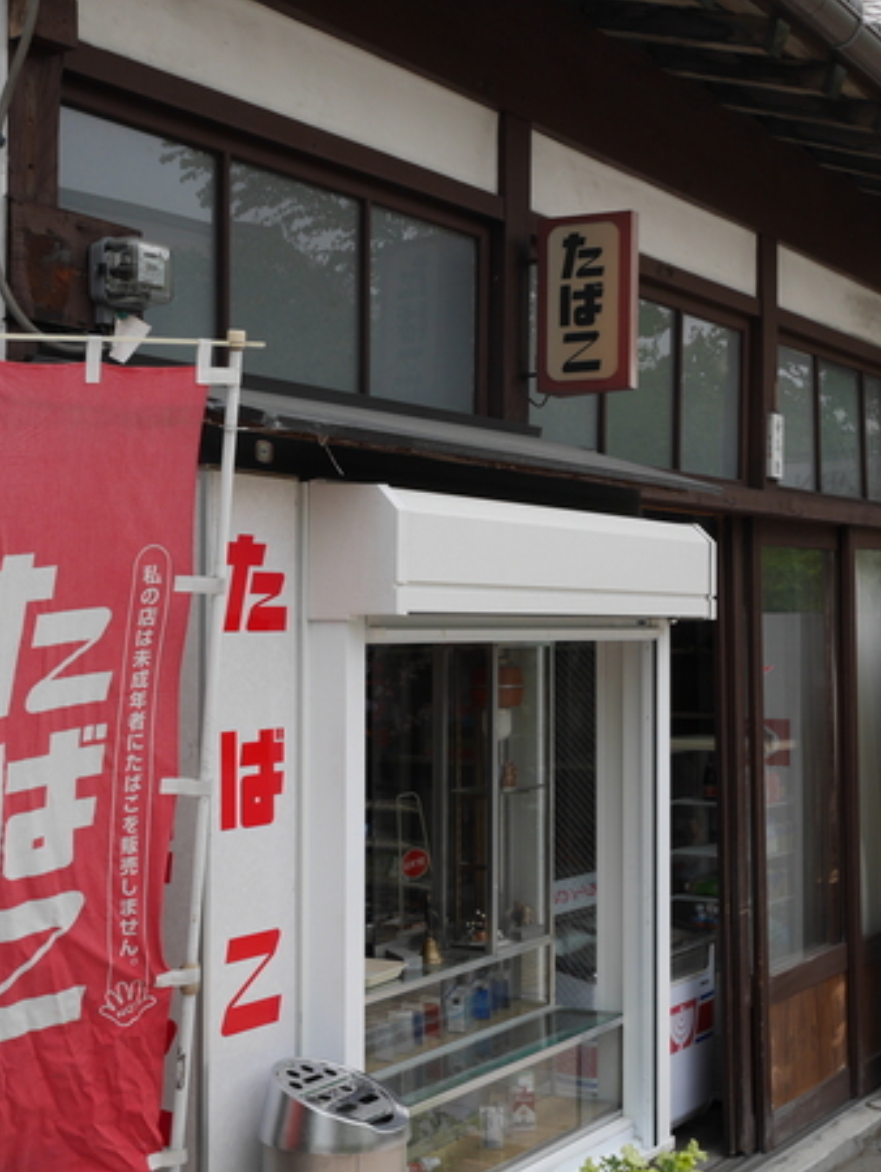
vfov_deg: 39.6
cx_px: 392
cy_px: 607
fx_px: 1627
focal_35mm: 48
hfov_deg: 30.3
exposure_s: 1/250
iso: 200
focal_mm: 18
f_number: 7.1
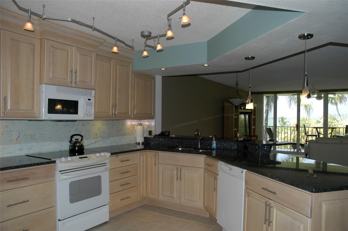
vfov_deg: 47.8
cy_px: 116
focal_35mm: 27
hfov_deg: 67.5
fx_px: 261
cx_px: 174
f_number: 5.6
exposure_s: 1/60
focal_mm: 18
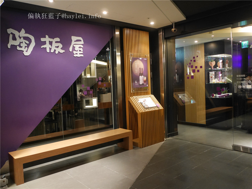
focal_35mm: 30
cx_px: 126
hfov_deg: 59.9
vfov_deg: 46.8
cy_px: 94
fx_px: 218
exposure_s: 1/60
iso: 1600
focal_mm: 15
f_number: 1.7
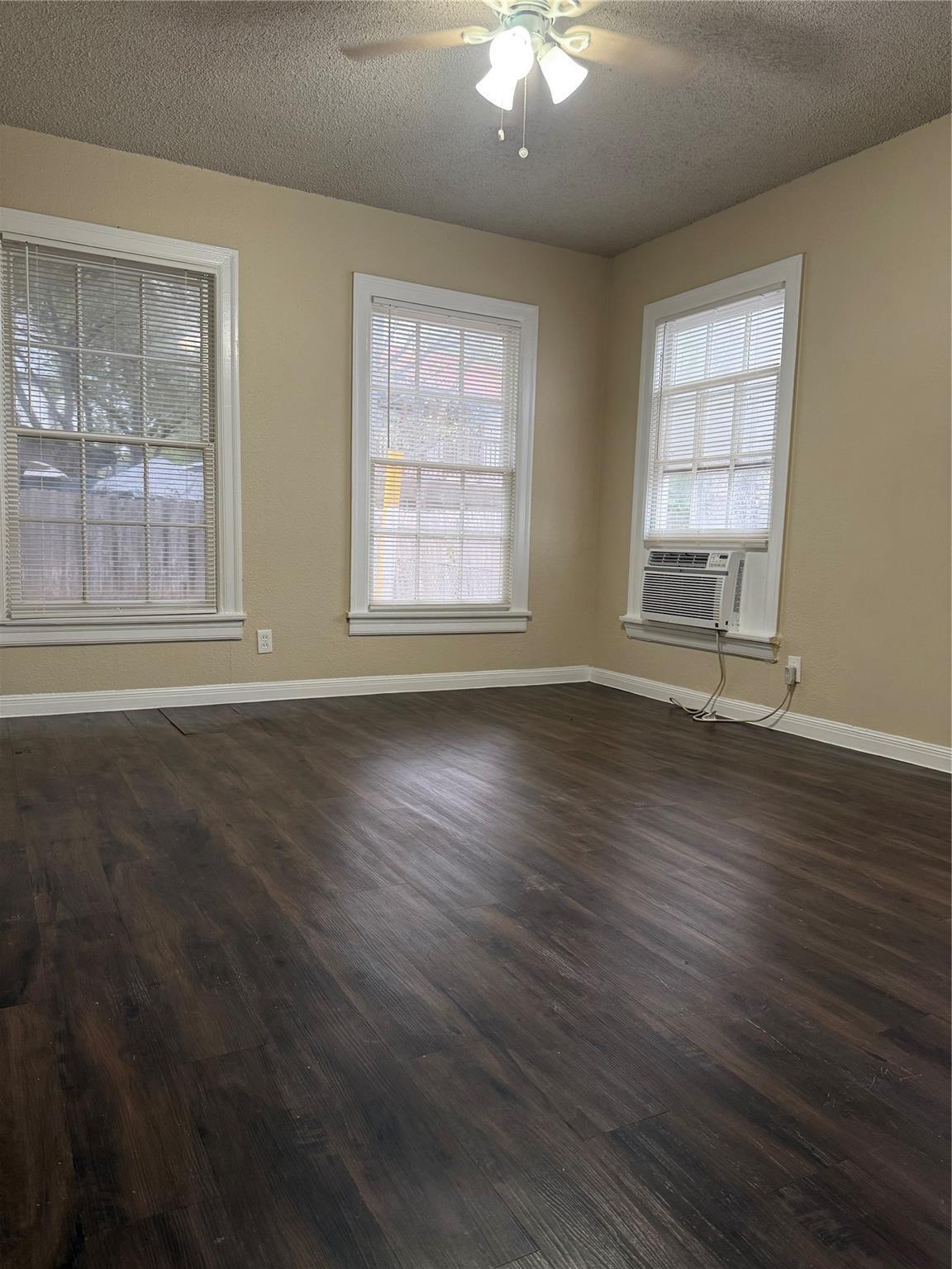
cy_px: 634
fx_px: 880
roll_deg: -1.7
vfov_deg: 71.6
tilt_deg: -4.9
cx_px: 476
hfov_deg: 56.8
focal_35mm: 24
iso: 200
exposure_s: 1/105
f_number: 1.78
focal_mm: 6.76
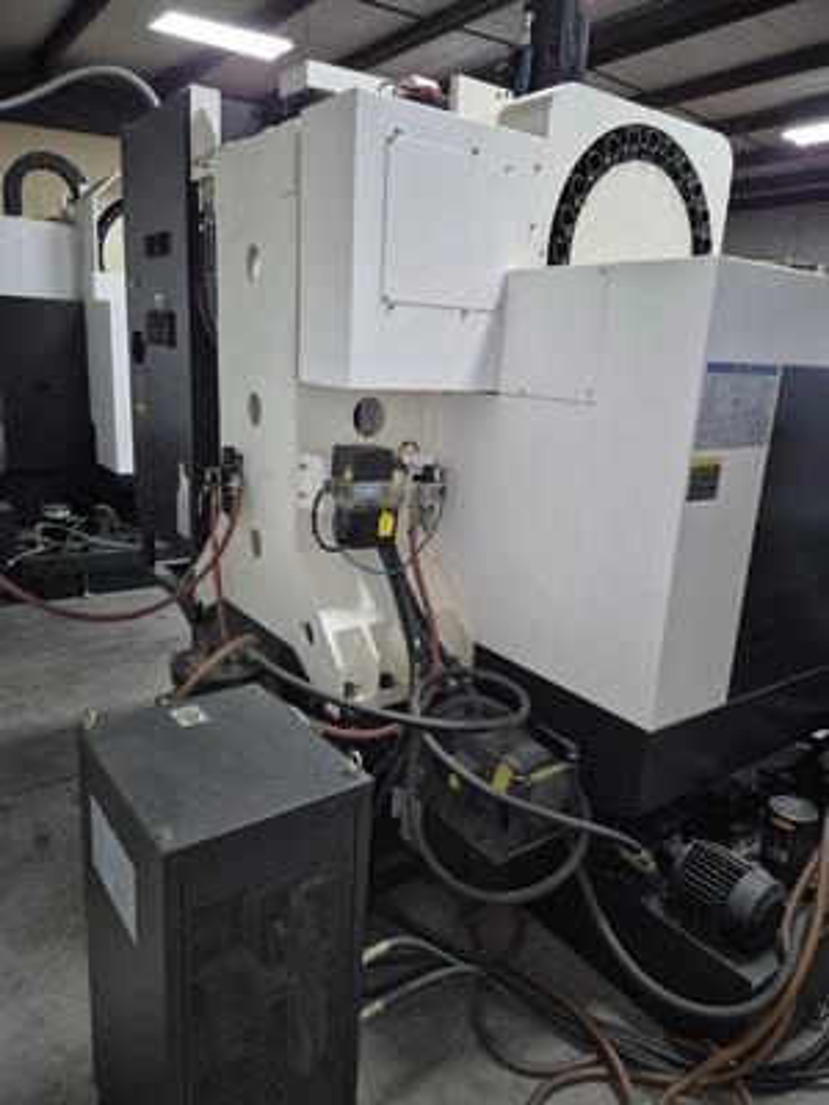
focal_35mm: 23
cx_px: 414
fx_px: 734
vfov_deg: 73.9
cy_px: 552
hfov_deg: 58.9
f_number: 1.8
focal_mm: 5.4
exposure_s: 1/24
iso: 100
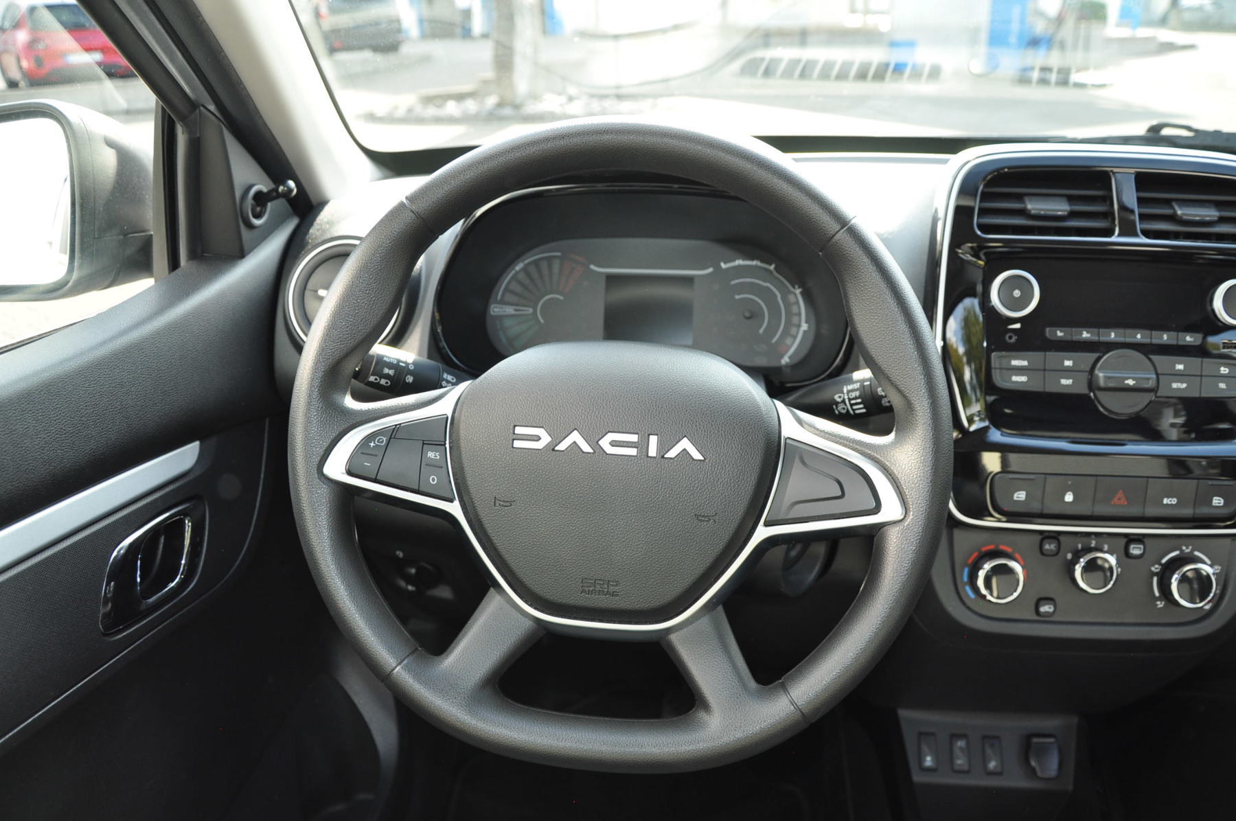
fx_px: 926
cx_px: 618
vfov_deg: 47.8
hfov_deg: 67.4
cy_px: 410
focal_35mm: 27
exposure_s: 1/160
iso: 360
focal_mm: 18
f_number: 3.5
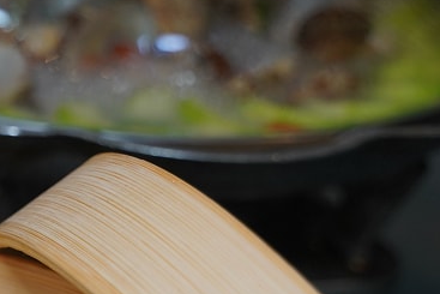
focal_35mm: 134
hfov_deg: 14.2
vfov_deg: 10.0
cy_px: 385
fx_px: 1638
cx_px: -240
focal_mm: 41
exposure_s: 1/160
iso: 500
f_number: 4
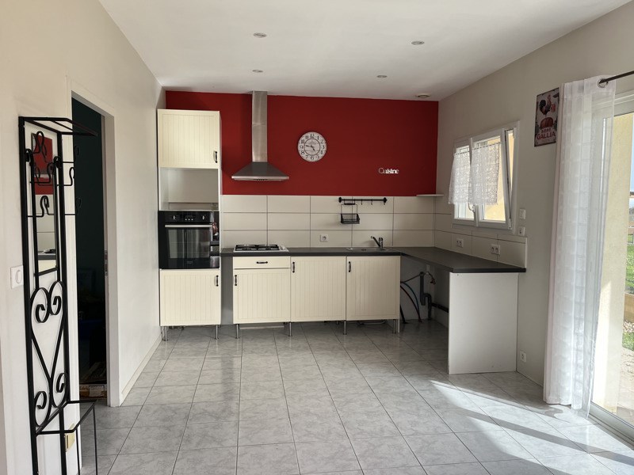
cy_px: 238
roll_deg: +0.1
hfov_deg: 67.3
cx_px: 317
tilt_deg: -4.7
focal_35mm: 26
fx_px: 476
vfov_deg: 53.1
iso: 50
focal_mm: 5.1
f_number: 1.6
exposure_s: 1/463
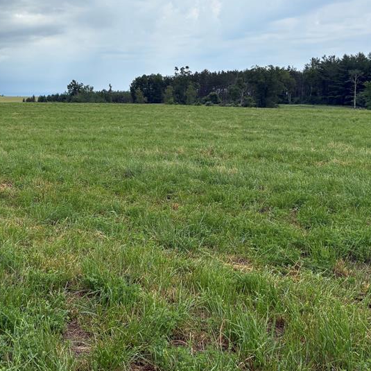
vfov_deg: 38.0
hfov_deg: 35.6
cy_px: 129
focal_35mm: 44
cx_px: 23
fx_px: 534
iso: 50
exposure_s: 1/4608
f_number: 1.6
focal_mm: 5.96
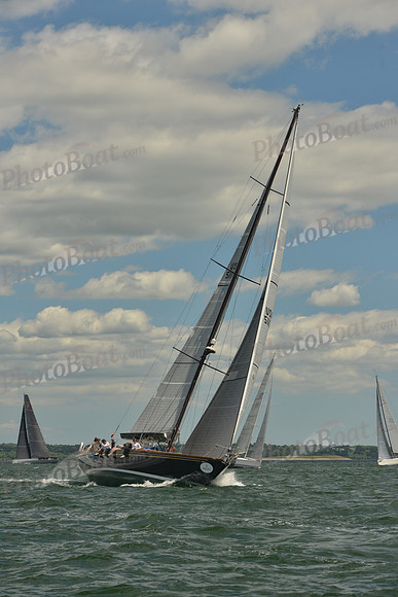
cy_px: 298
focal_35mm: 112
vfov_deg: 18.3
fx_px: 1856
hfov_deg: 12.2
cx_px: 199
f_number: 9
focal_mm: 112
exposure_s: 1/800
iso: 400
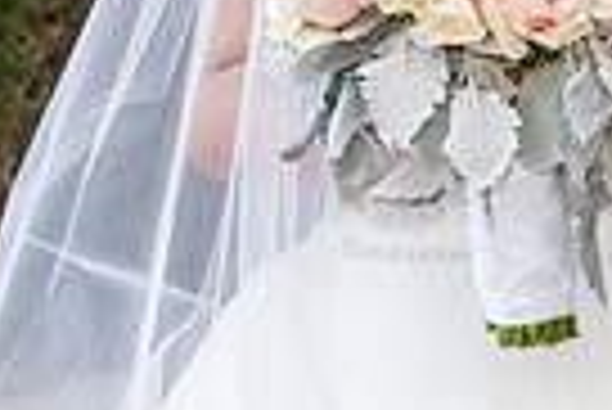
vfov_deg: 5.2
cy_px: 76
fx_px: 4493
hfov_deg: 7.4
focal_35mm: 264
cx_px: 1392
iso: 640
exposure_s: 1/200
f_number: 4.5
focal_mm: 48
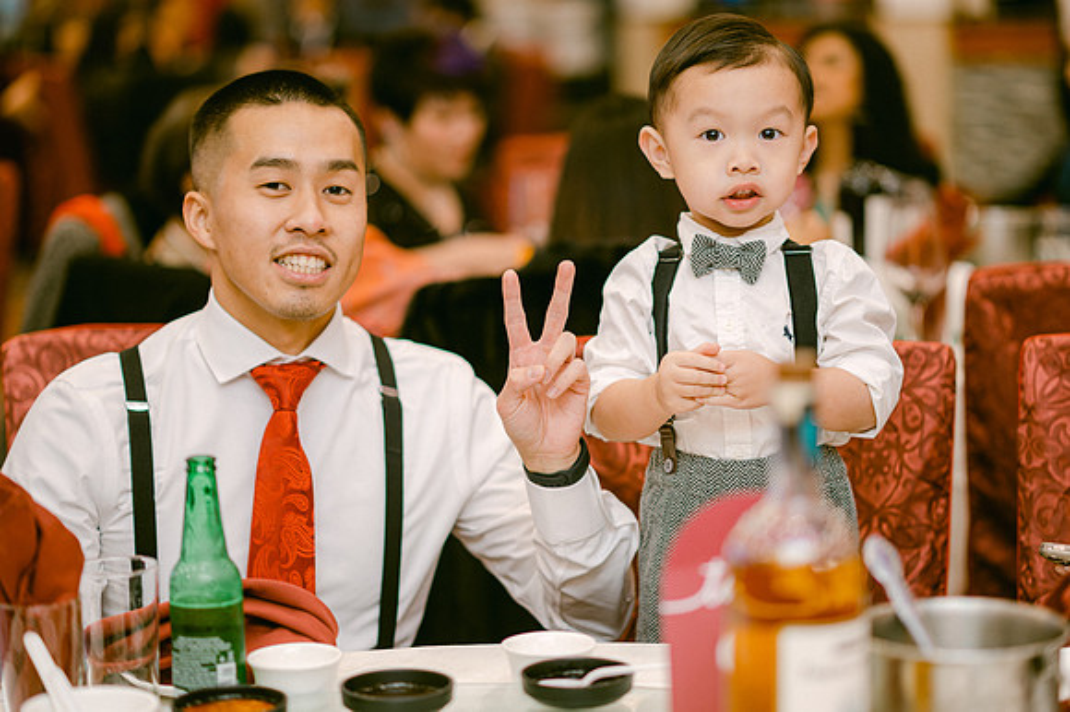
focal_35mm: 85
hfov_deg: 23.9
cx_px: 535
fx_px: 2525
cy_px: 356
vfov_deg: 16.1
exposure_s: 1/125
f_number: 2
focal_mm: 85
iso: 320
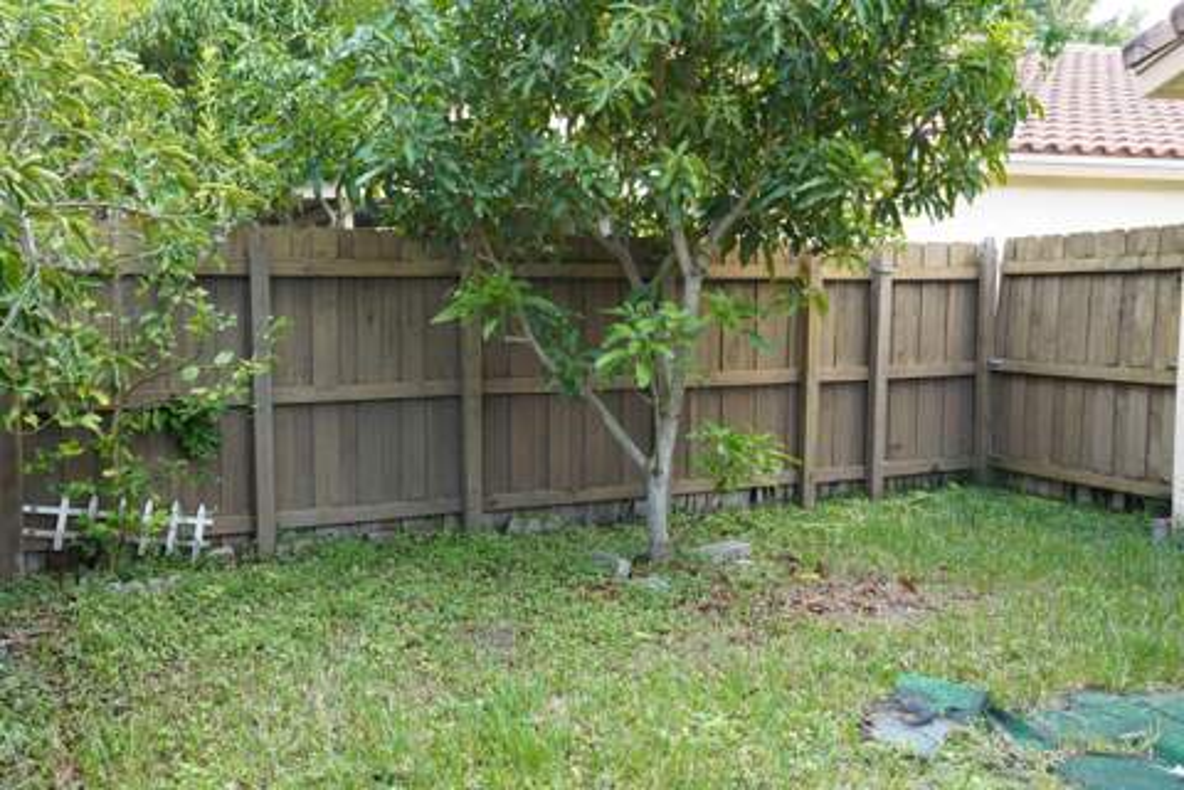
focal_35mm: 35
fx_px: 1151
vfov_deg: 37.9
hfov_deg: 54.4
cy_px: 395
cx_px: 592
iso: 640
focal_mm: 35
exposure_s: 1/40
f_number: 14
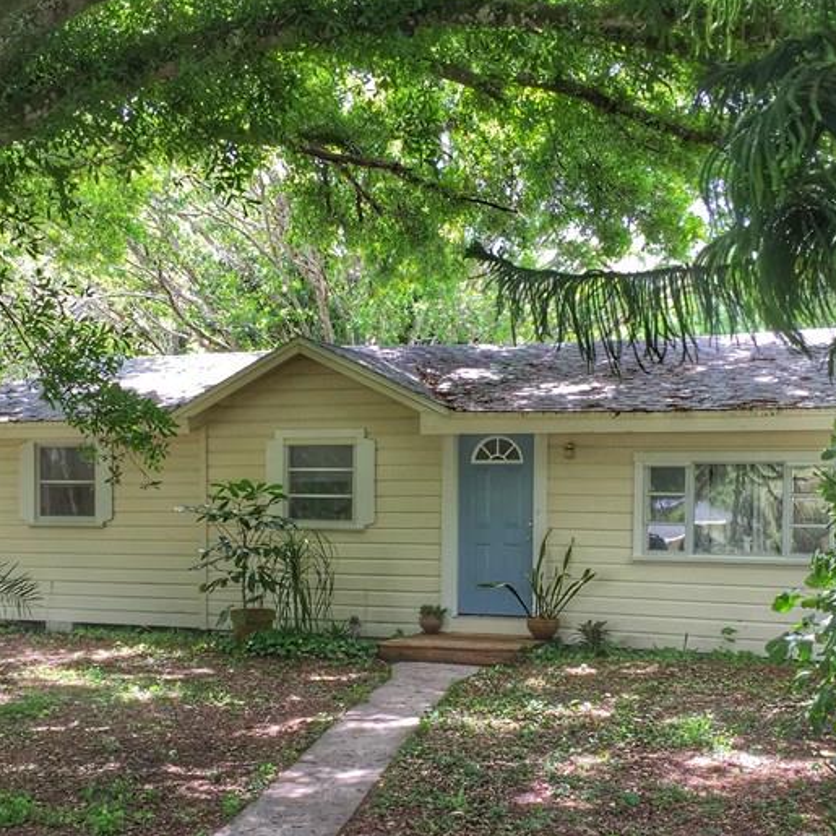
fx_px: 1393
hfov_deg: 33.4
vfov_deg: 33.1
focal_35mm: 51
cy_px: 555
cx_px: 438
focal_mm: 4.15
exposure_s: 1/120
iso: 40
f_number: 2.2
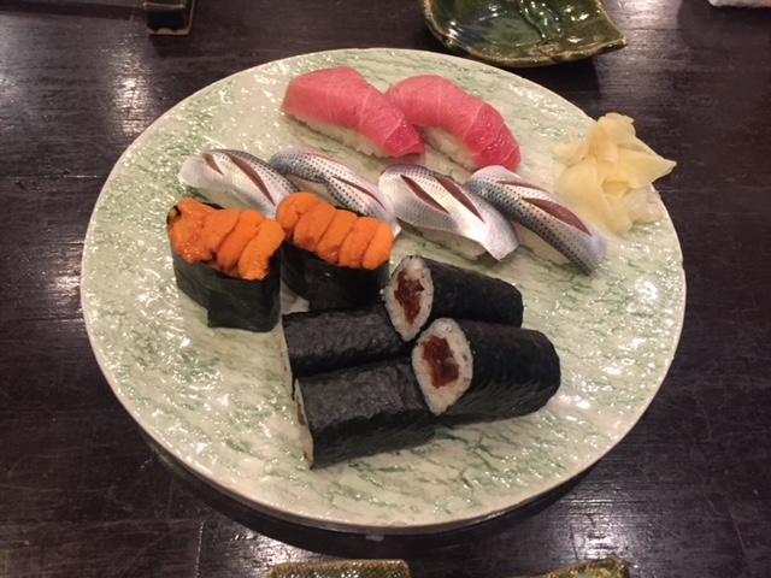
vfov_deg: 48.2
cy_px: 289
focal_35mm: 29
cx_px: 386
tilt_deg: -55.5
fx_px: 646
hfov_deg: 61.7
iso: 250
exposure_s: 1/25
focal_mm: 4.15
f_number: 2.2
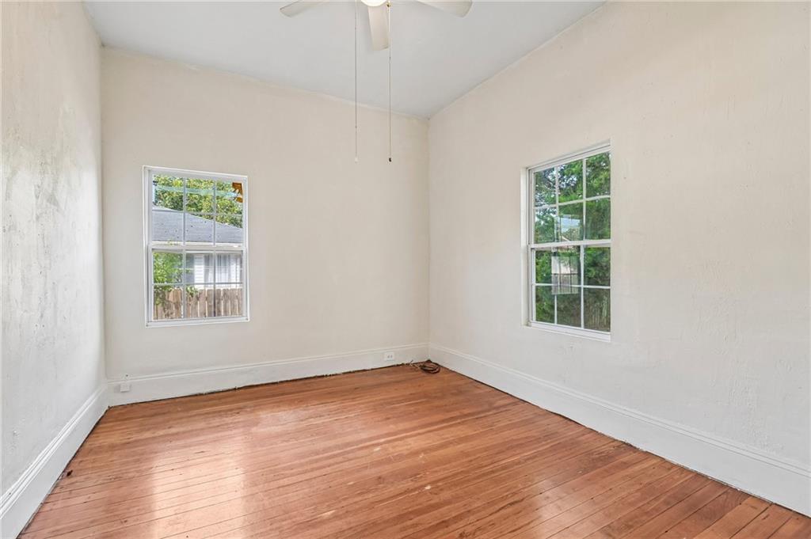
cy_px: 270
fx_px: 360
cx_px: 406
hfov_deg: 96.8
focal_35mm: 16
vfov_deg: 73.7
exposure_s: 1/15
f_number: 8
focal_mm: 16
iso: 320
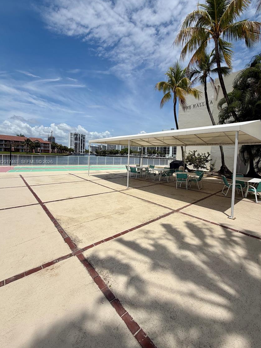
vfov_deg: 98.0
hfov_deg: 81.7
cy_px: 162
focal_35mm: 15
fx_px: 151
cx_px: 135
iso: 20
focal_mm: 2.22
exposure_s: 1/2320
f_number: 2.2
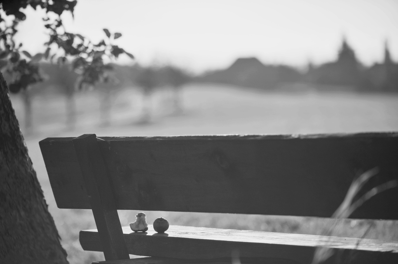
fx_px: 1381
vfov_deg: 10.9
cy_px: 132
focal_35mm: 125
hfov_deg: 16.4
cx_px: 199
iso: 200
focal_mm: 125
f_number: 2.8
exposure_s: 1/5000
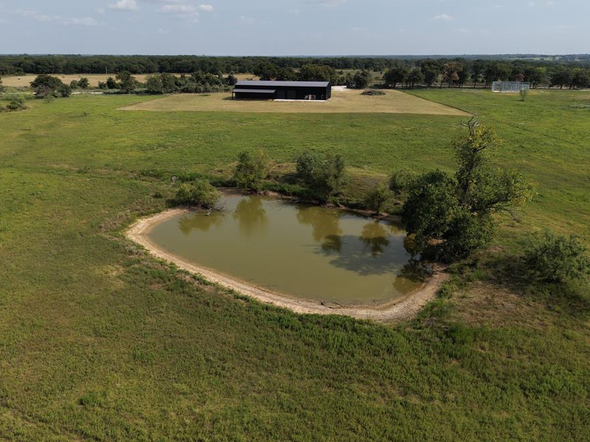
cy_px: 206
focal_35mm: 28
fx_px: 477
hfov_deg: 63.4
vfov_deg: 49.7
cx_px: 273
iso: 150
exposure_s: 1/5000
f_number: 1.8
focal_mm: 8.67
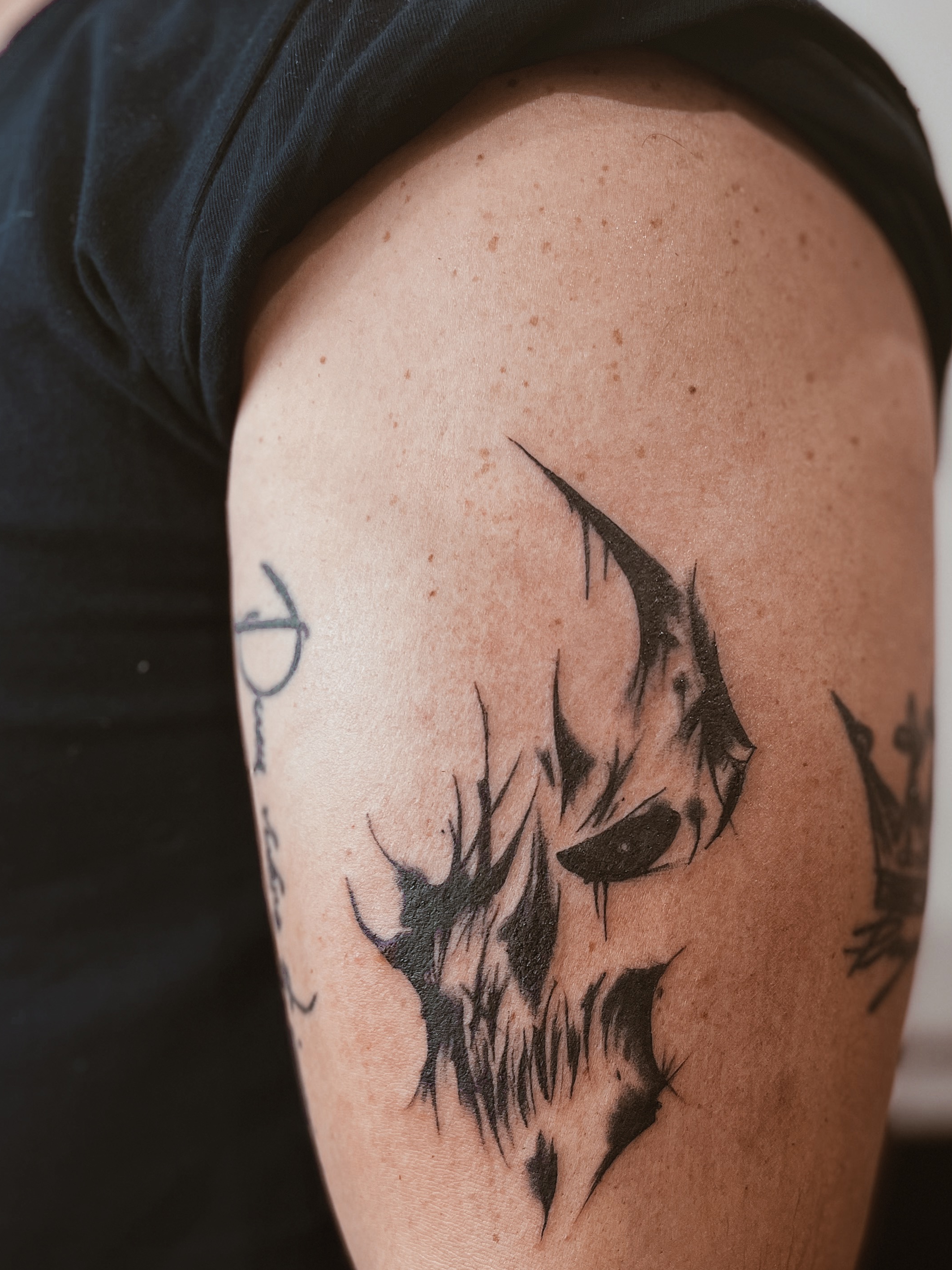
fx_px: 1357
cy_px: 730
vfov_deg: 50.0
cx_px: 625
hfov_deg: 38.3
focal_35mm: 37
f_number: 1.6
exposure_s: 1/100
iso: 64
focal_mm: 5.1
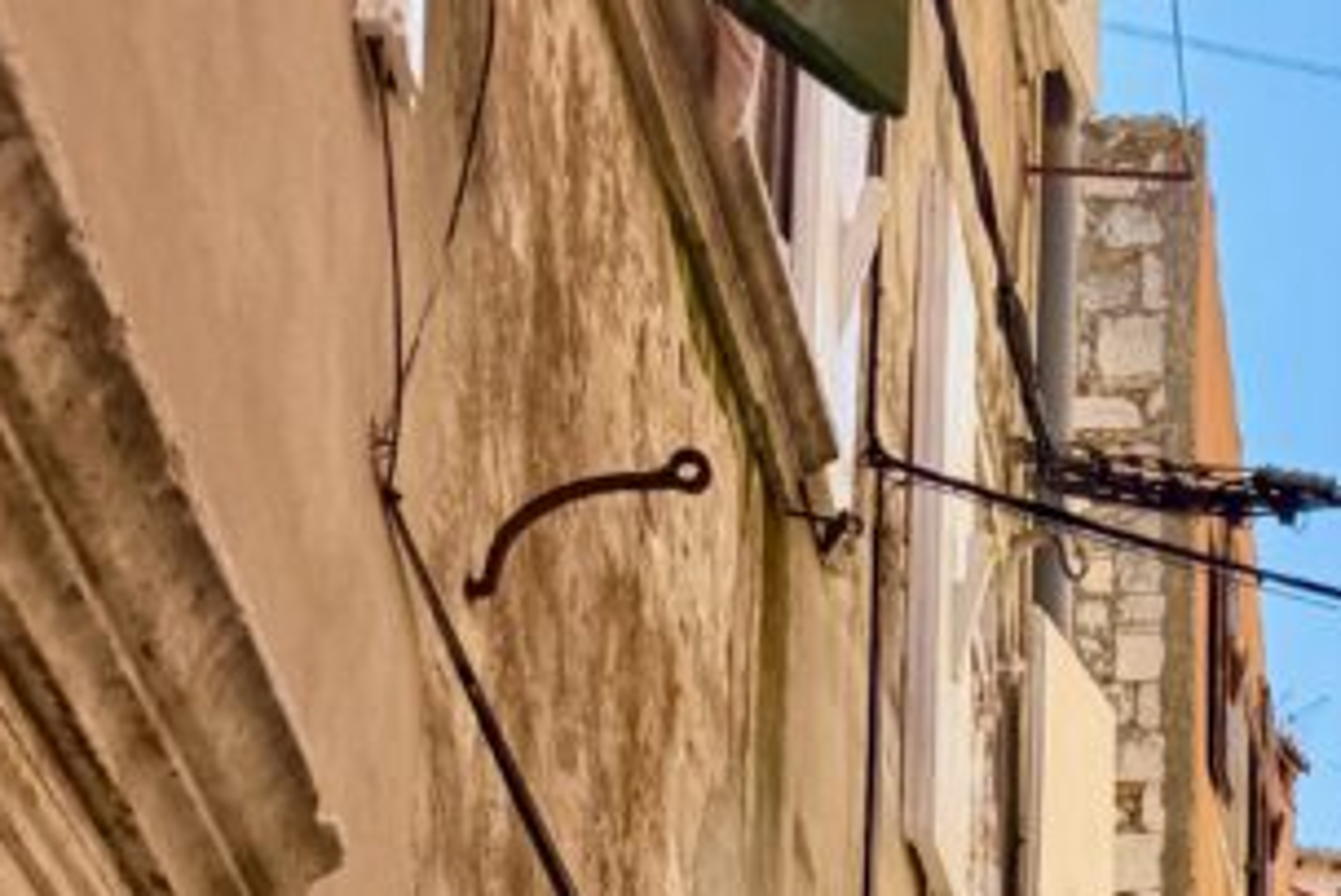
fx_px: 3130
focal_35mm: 84
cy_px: 1766
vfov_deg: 13.9
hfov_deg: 22.7
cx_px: 1513
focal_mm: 6.76
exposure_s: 1/2232
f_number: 1.78
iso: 80
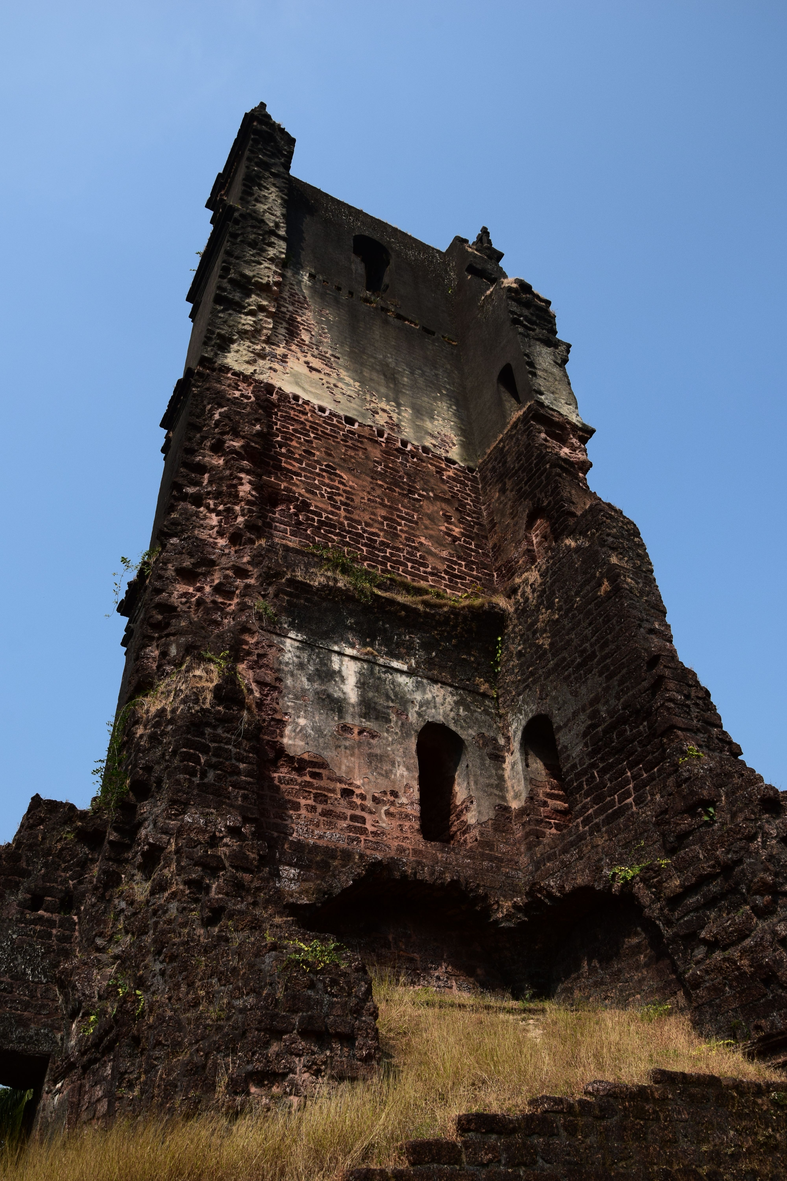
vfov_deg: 67.4
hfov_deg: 47.9
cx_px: 394
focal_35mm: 27
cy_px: 590
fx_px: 885
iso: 320
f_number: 11
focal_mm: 18
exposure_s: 1/500
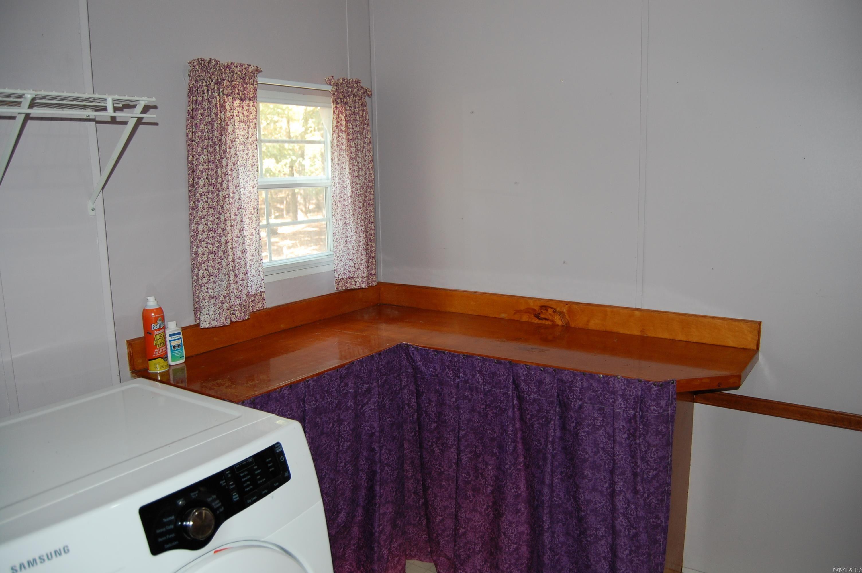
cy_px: 286
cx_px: 431
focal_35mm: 27
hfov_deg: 67.4
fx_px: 646
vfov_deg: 47.8
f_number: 3.5
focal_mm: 18
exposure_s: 1/60
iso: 400
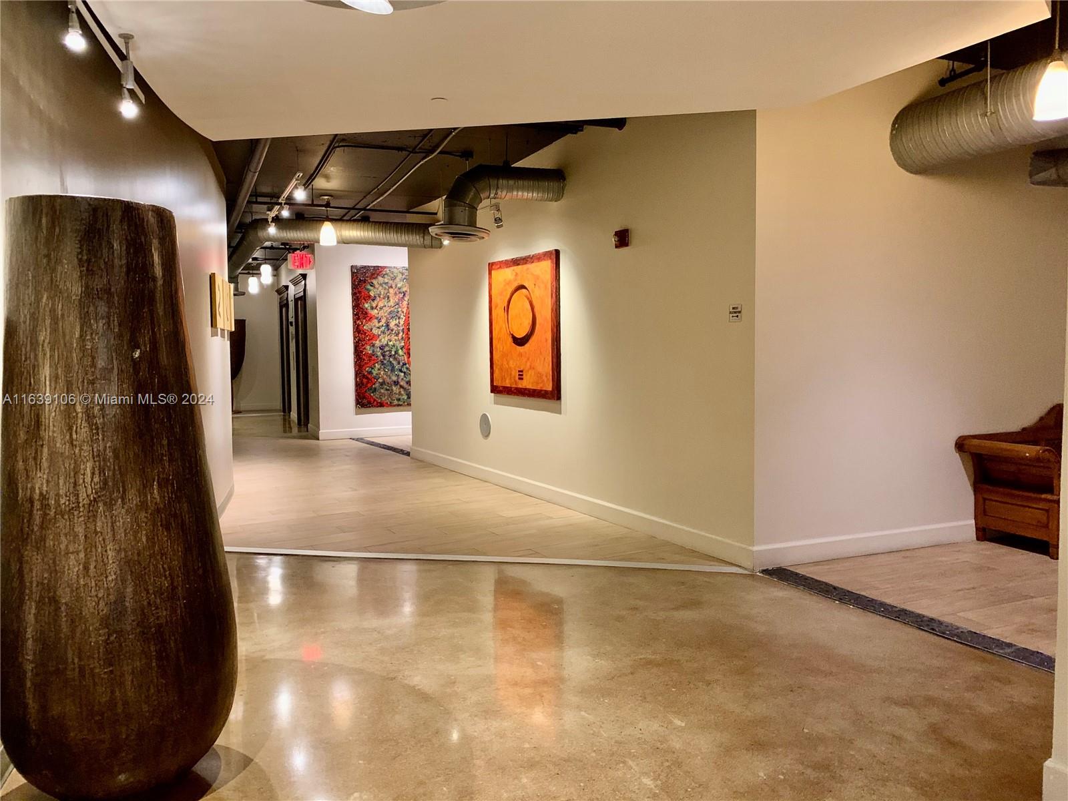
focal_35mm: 26
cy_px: 400
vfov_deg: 53.1
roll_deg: +0.8
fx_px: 802
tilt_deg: -2.4
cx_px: 534
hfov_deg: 67.3
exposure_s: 1/30
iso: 400
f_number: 1.8
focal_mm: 4.25
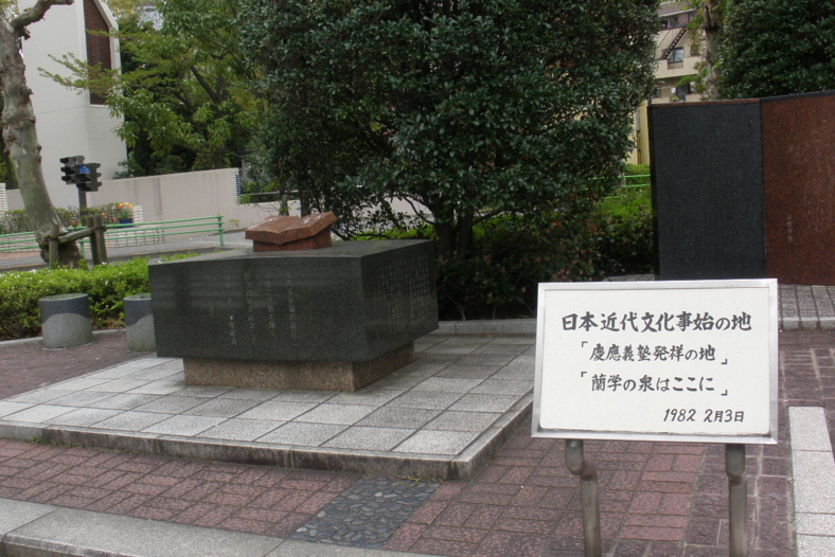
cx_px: 423
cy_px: 294
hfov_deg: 50.7
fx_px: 882
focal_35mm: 38
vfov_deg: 35.1
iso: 64
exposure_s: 1/100
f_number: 5.6
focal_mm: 6.3
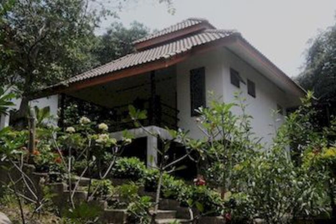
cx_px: 168
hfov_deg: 46.4
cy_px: 112
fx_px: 392
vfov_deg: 31.9
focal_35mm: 42
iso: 3200
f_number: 13
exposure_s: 1/1000
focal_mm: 28
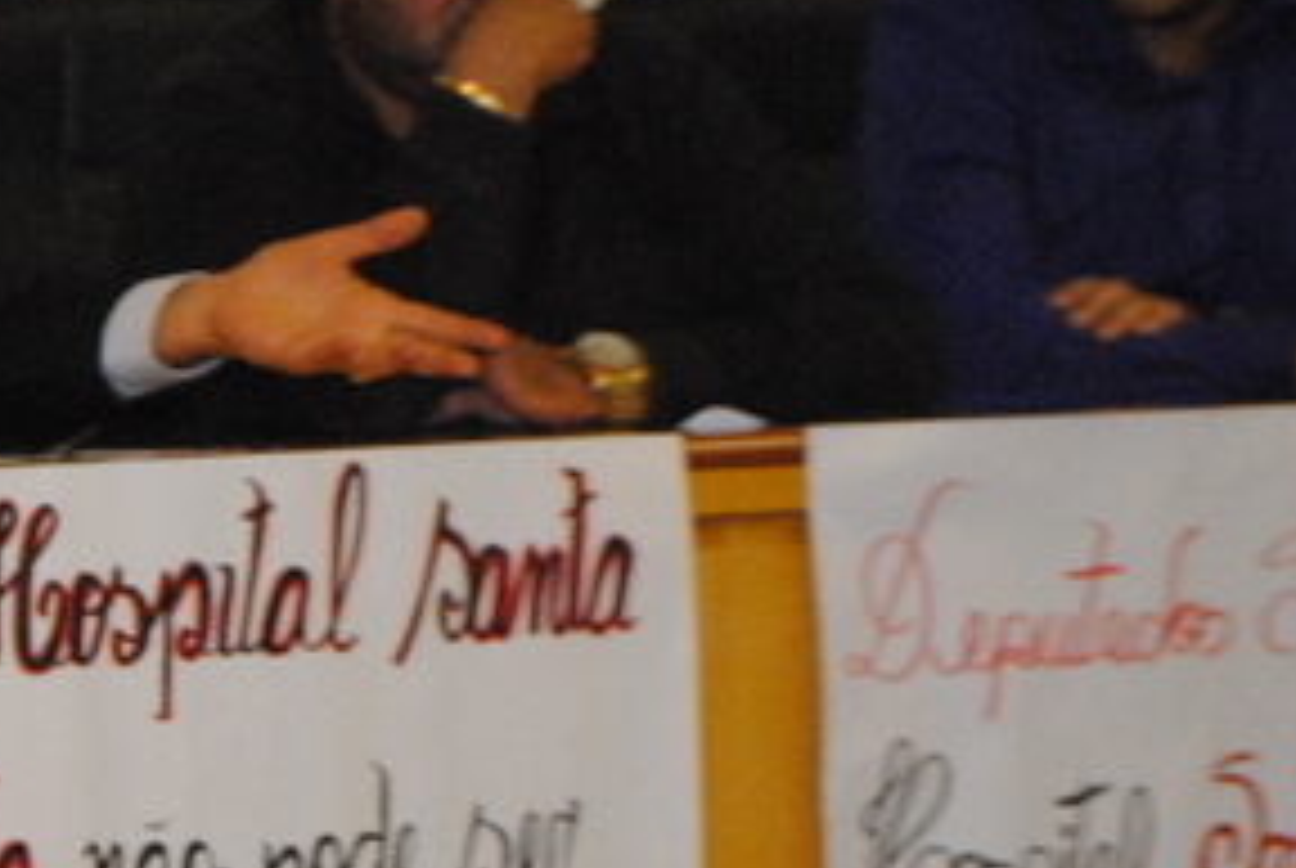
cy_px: 166
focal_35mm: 229
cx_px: -432
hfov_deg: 8.8
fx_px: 8271
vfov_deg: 6.0
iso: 1600
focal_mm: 55
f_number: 5.6
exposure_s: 1/30
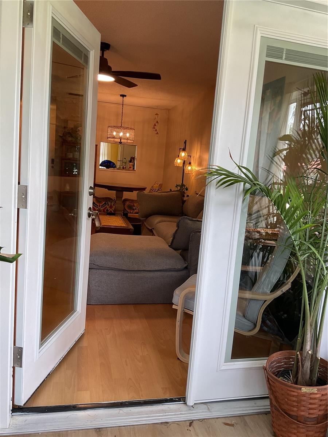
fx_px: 366
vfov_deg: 61.7
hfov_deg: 48.2
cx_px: 164
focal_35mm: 29
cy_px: 218
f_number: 1.8
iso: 40
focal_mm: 3
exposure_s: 1/60
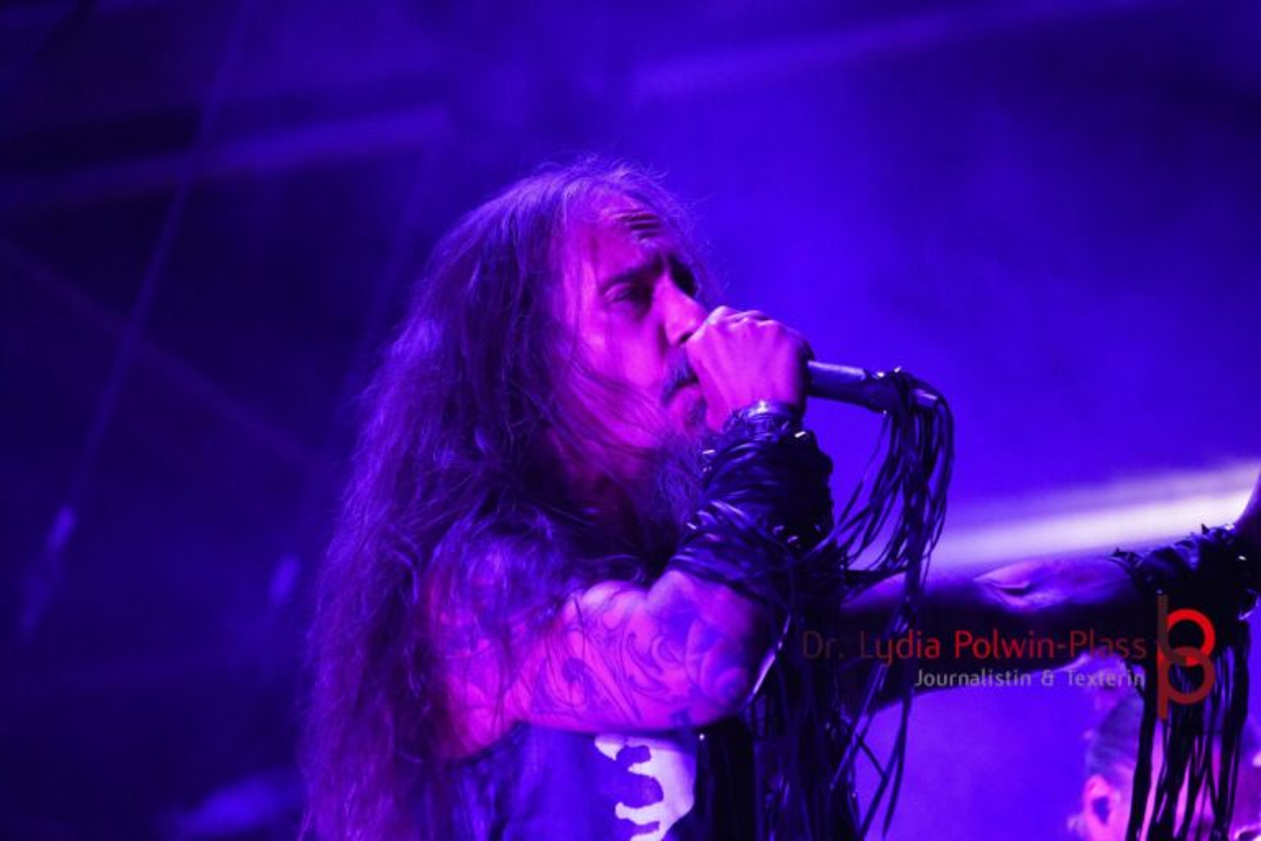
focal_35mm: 250
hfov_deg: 8.2
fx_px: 8774
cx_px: 630
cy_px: 420
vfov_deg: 5.5
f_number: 6.3
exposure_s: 1/160
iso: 6400
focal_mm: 167
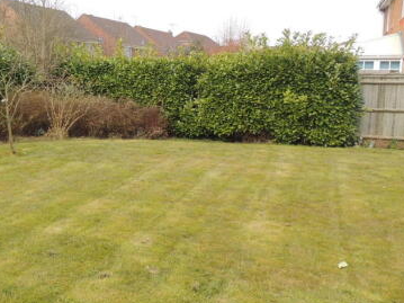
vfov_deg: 36.7
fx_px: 455
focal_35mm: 39
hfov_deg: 45.8
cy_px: 130
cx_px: 89
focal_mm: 4.3
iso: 100
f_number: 3
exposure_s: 1/400
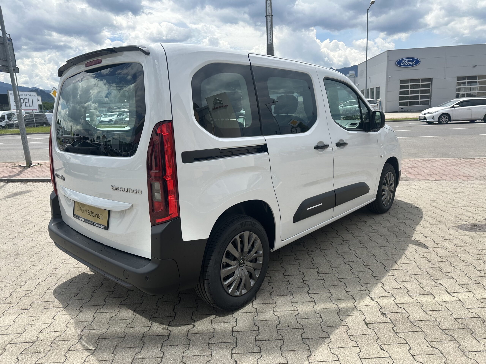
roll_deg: +2.0
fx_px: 337
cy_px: 182
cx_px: 243
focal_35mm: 24
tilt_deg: -11.9
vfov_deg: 56.8
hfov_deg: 71.6
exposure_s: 1/4545
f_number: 1.78
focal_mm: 6.86
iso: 80
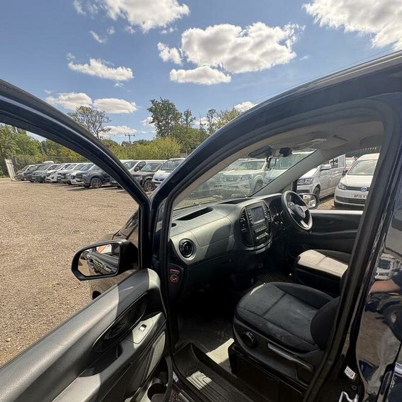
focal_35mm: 17
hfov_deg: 83.9
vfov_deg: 82.8
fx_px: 223
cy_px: 244
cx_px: 195
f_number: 2.2
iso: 40
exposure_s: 1/394
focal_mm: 2.22
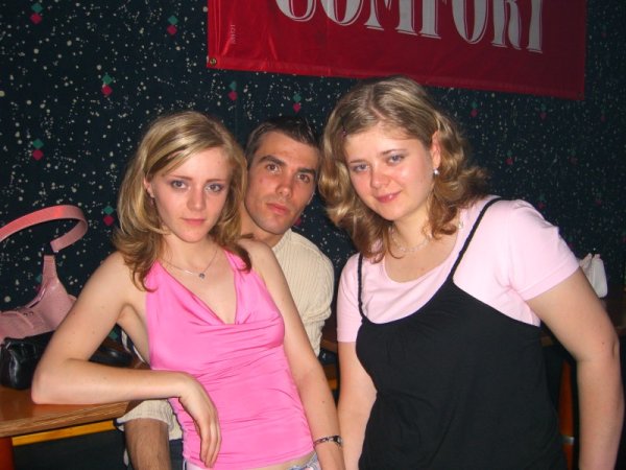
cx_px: 313
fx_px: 687
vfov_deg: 37.7
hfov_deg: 49.0
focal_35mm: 38
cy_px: 235
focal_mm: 7.9
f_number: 2.8
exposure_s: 1/60
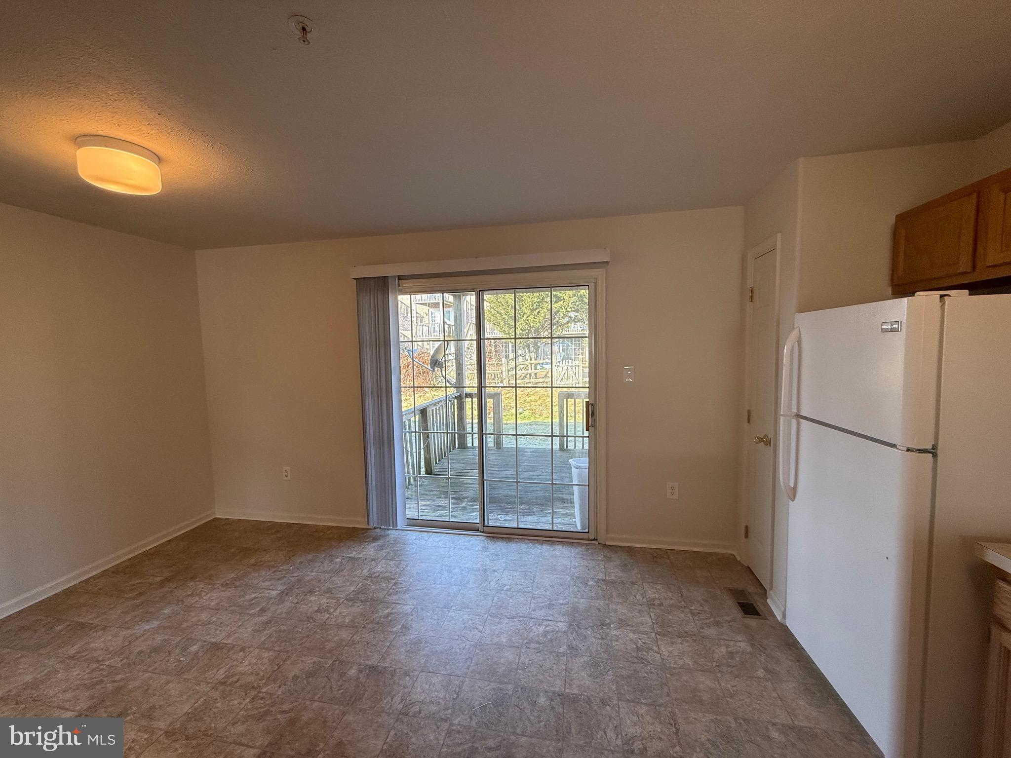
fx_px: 409
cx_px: 506
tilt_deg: -4.1
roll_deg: +1.4
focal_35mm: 14
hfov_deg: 102.1
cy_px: 379
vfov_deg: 85.7
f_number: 2.2
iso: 100
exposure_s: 1/120
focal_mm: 2.22
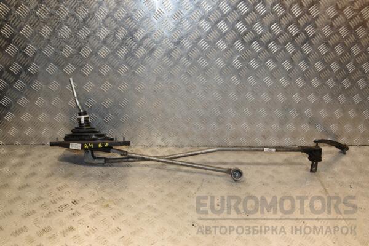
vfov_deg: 41.7
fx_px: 323
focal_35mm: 32
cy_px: 123
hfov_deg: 59.5
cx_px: 184
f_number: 6.3
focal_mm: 21
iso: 800
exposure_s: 1/200
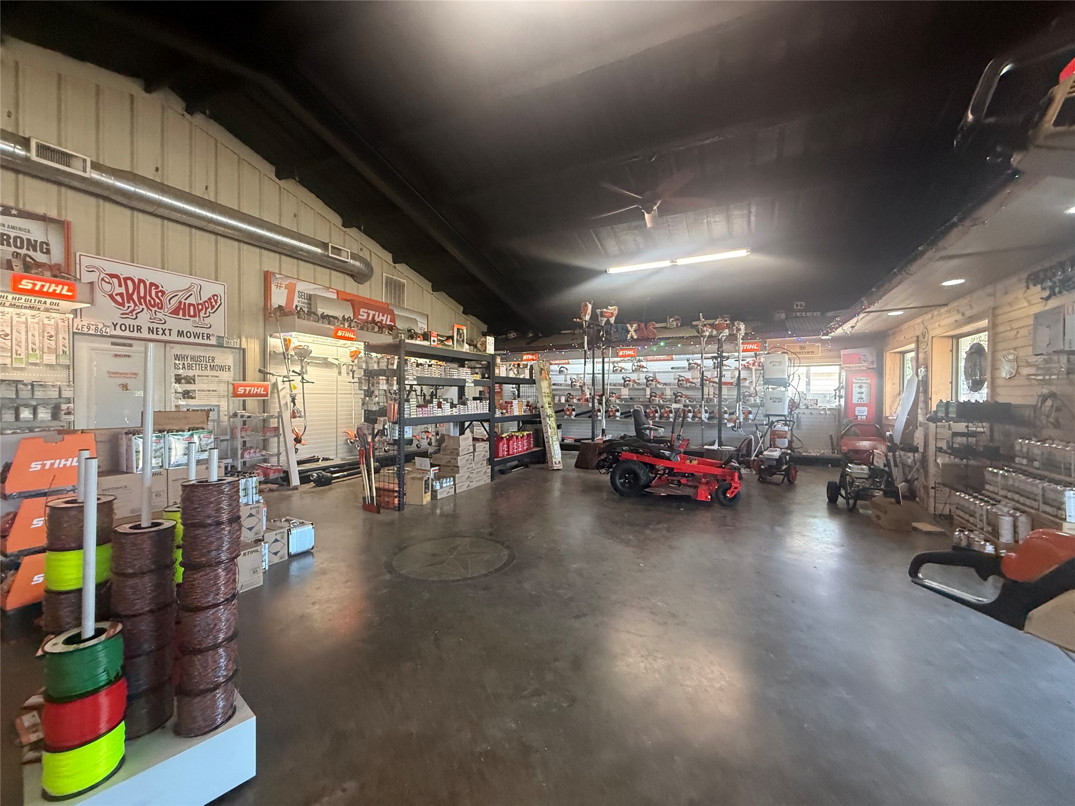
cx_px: 538
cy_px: 403
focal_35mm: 14
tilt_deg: -1.2
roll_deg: -0.6
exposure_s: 1/120
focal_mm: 2.22
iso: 500
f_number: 2.2
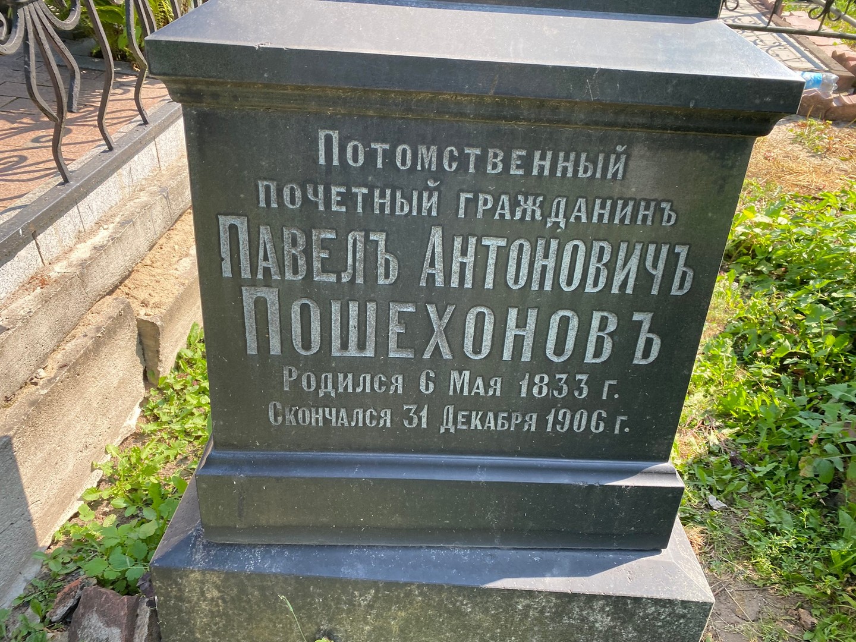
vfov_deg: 53.1
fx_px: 643
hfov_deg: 67.3
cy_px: 321
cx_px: 428
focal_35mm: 26
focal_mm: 4.25
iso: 32
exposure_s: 1/362
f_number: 1.8
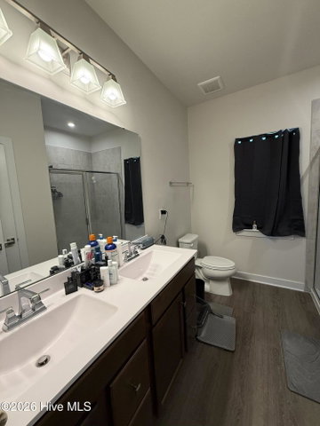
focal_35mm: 14
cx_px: 160
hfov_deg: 85.7
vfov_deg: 102.1
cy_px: 213
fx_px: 173
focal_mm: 2.22
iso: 200
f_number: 2.2
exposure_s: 1/120
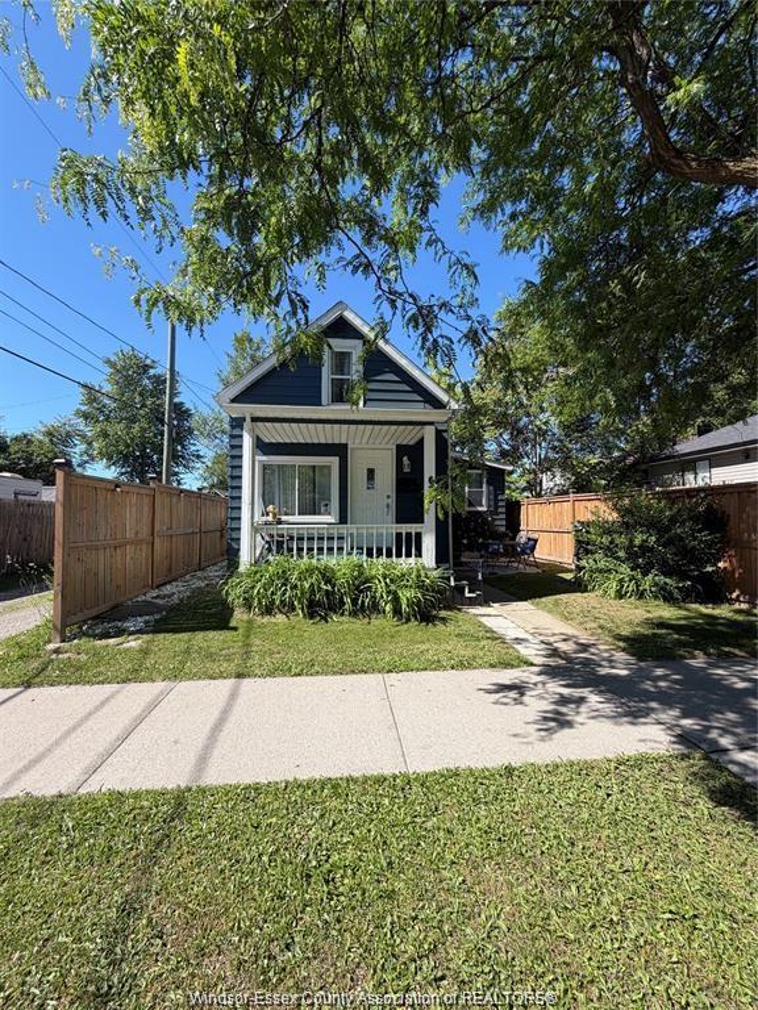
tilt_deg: +1.4
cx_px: 379
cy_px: 505
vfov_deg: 102.1
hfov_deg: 85.7
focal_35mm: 14
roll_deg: +0.1
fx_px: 409
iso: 32
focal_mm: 2.22
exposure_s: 1/770
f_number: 2.2
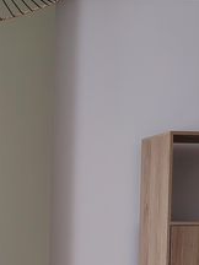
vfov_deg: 17.1
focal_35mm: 111
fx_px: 851
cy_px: 301
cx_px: -58
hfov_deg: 12.9
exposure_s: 1/33.3
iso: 263
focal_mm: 5.25
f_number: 1.75
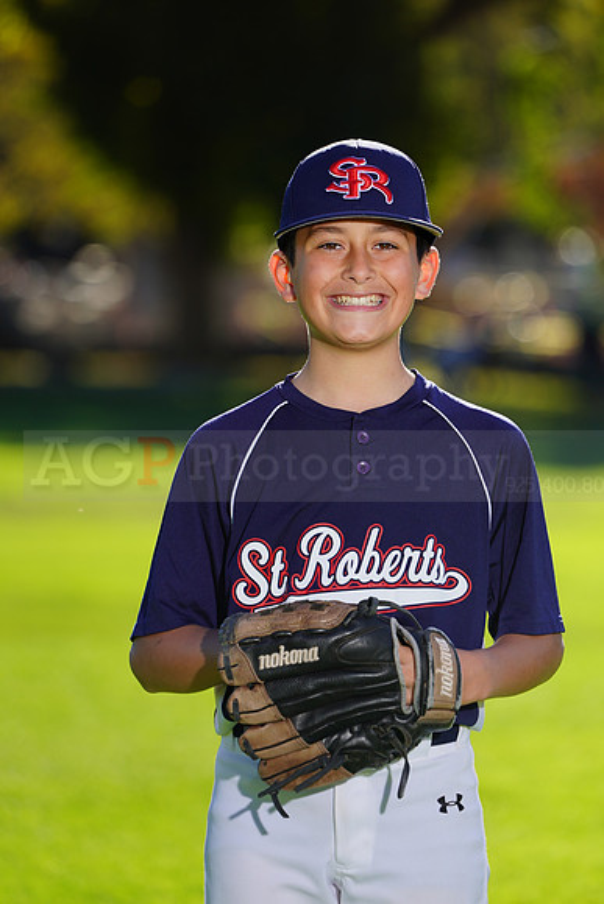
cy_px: 452
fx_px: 9154
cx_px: 302
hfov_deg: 3.8
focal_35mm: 364
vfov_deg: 5.7
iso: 100
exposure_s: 1/250
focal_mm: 364
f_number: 8
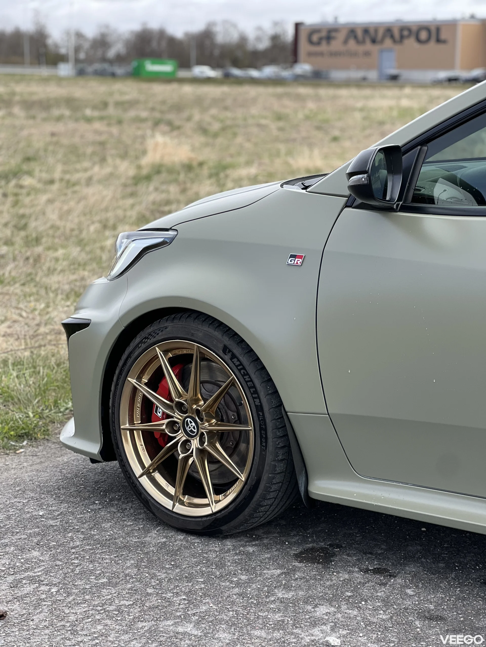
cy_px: 324
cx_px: 243
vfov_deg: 25.3
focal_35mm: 77
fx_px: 1441
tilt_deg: -9.4
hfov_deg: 19.1
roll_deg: -0.4
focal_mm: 9
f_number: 2.8
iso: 25
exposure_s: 1/201
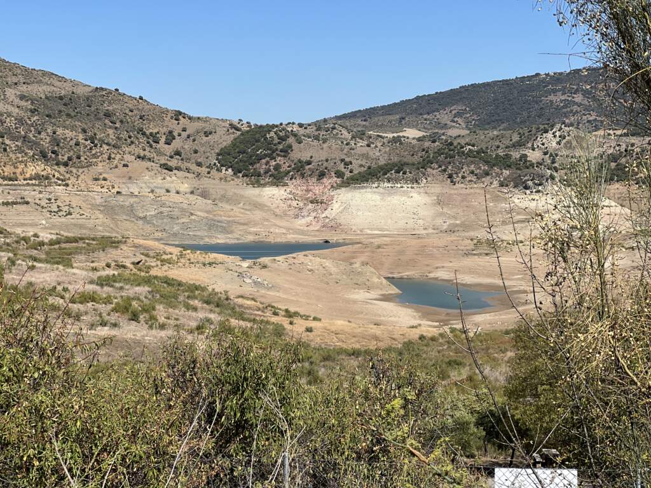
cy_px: 244
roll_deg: -0.7
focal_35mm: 77
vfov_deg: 19.1
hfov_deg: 25.3
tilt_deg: -2.6
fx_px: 1448
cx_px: 326
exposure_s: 1/1043
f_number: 2.8
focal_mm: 9
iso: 32
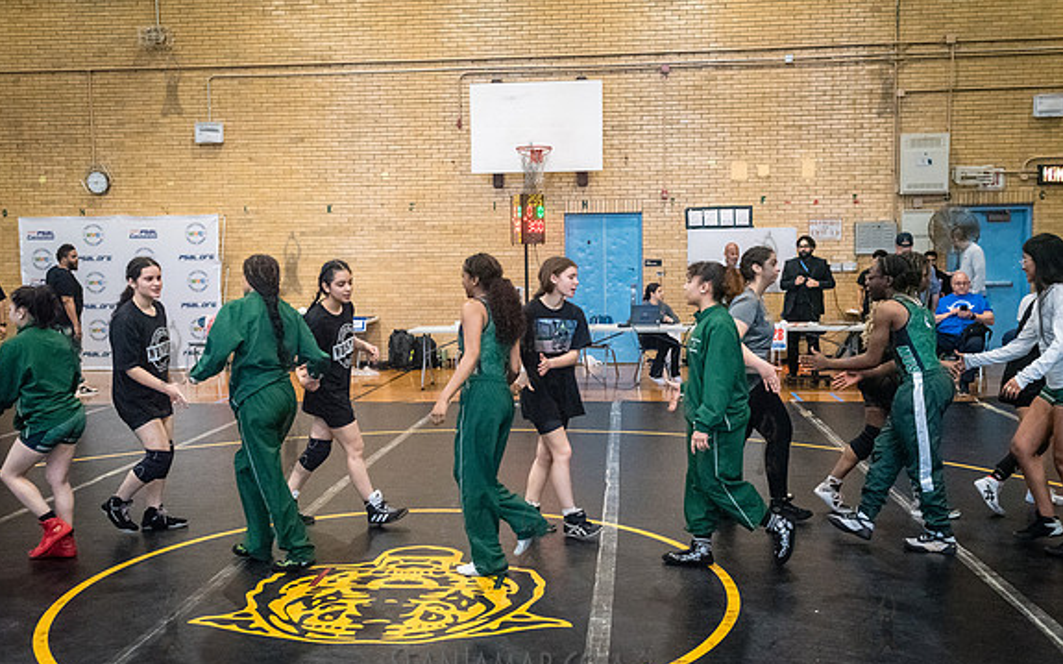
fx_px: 1043
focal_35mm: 36
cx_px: 529
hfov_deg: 54.0
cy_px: 352
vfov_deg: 35.3
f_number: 4
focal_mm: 35
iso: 6400
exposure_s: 1/400
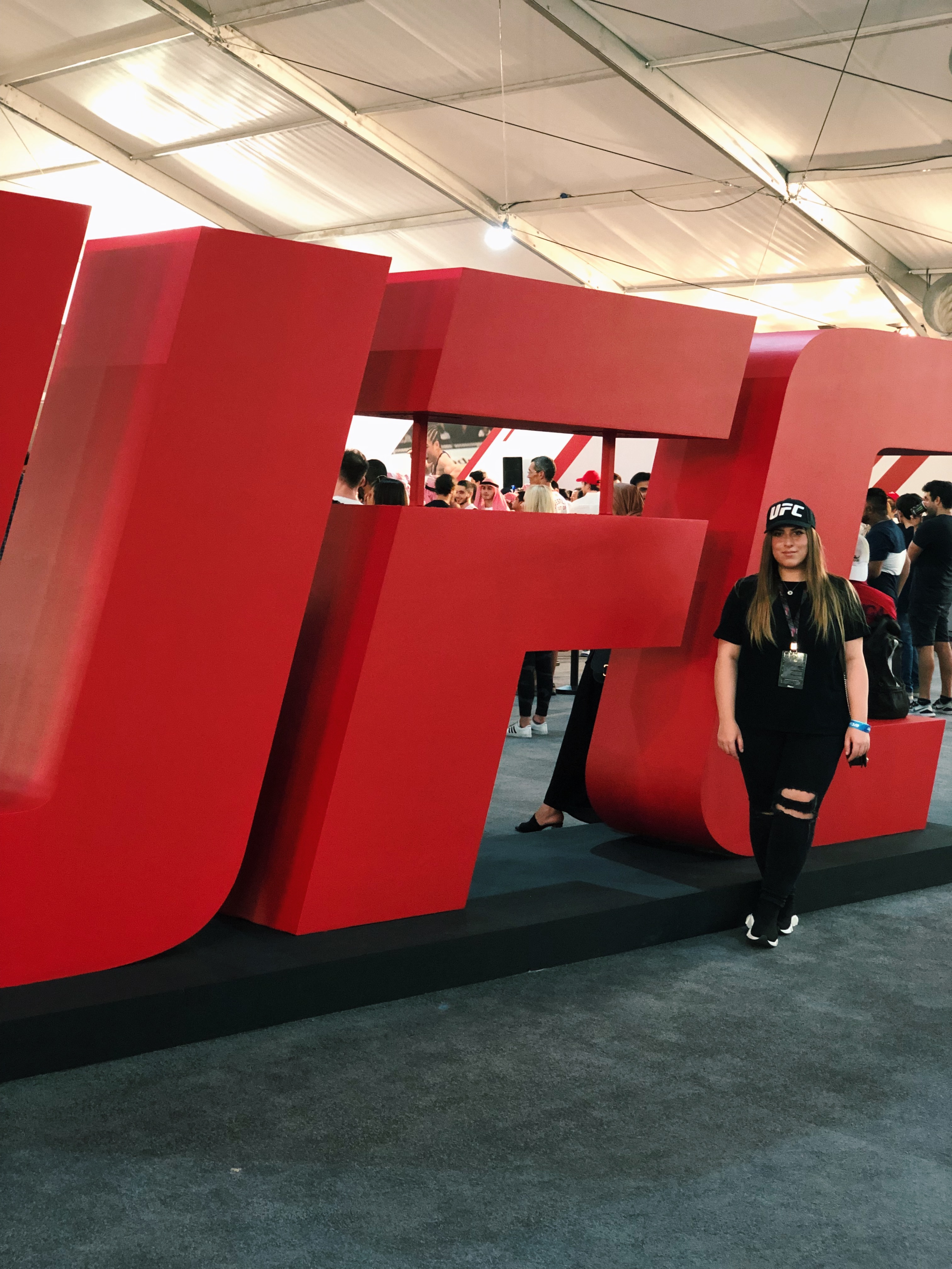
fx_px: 1907
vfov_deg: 36.8
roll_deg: -1.5
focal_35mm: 52
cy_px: 634
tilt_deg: -4.6
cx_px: 476
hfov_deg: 28.0
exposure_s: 1/14
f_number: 2.4
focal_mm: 6
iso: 160
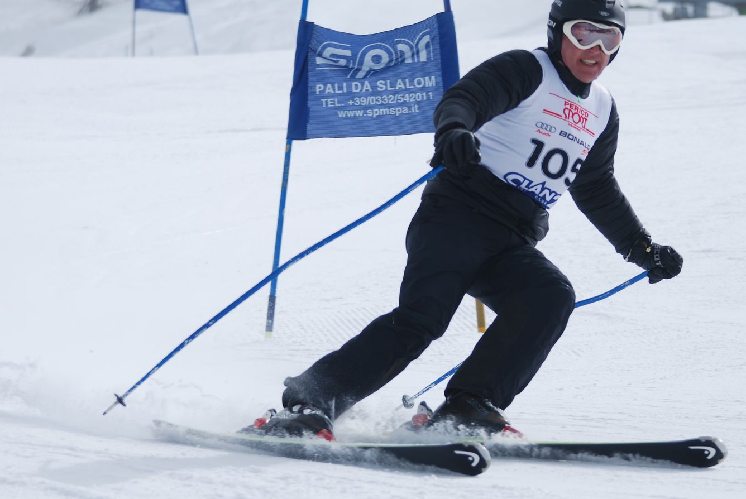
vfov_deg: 5.7
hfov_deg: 8.5
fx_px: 5033
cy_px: 224
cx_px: 441
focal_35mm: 243
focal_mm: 135
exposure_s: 1/1250
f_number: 5
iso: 100
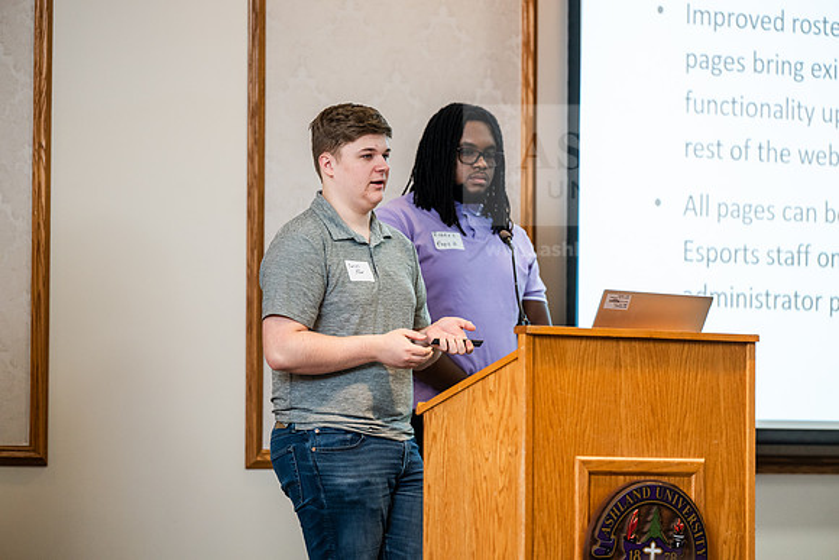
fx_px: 4662
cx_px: 420
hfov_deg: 10.3
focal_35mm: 200
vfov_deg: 6.9
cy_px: 280
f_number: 3.2
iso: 1250
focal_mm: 200
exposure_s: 1/200
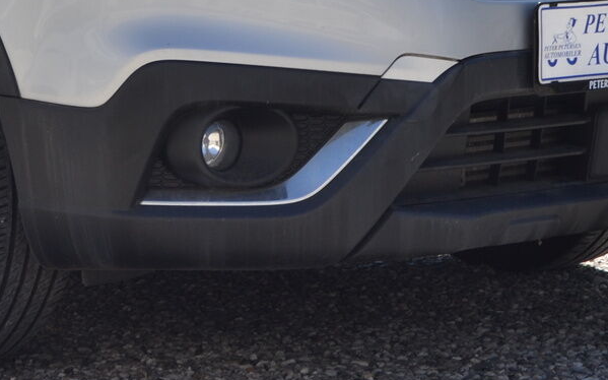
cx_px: -51
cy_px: -87
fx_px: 2435
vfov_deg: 8.8
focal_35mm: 147
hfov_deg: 13.9
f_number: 8
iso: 100
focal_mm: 30
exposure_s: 1/250
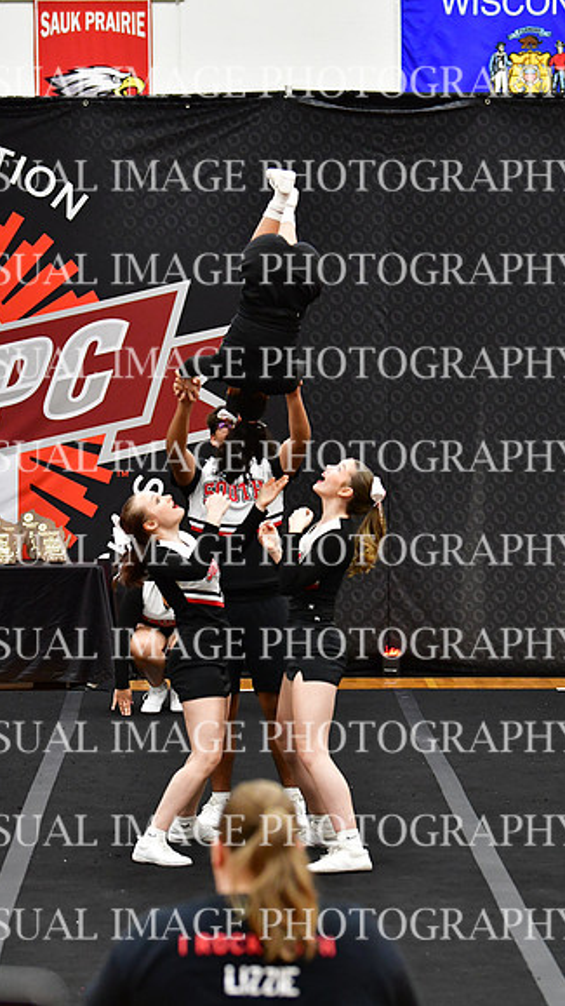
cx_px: 248
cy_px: 503
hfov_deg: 7.5
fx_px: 4289
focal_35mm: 161
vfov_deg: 13.4
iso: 4000
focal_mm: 102
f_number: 3.2
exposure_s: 1/500
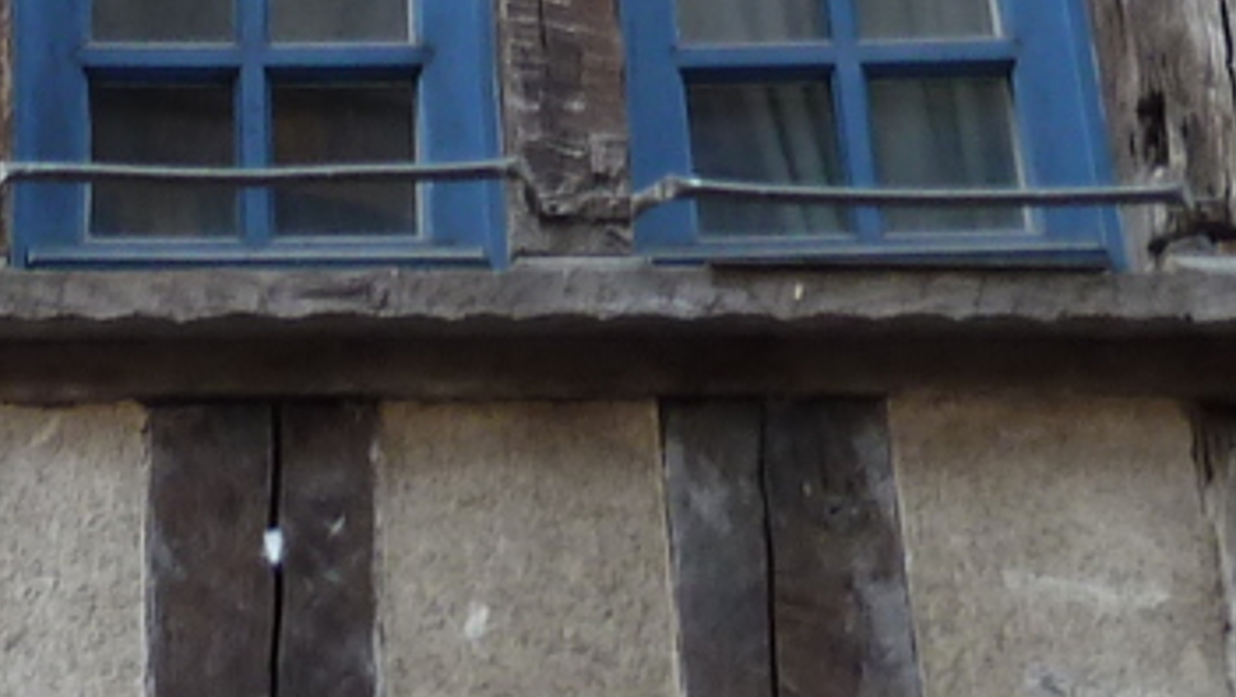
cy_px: -1232
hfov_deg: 17.1
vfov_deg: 8.5
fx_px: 4067
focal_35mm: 124
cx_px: 190
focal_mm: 4.1
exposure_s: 1/30
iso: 80
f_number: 3.3
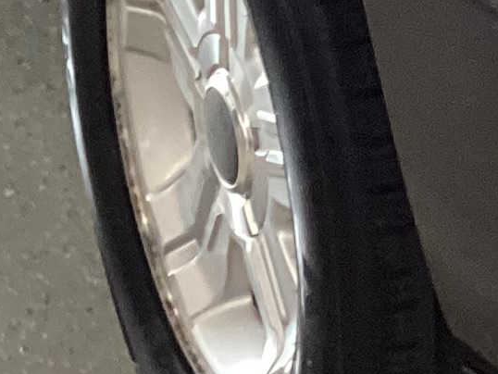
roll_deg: +0.3
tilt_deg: -15.6
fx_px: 2706
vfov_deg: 7.4
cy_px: -527
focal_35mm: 188
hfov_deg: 10.1
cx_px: 817
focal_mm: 3.3
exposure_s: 1/60
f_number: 2.4
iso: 250
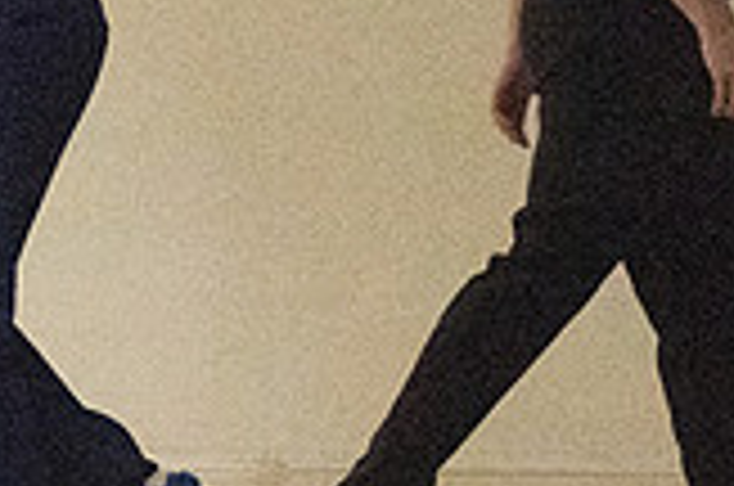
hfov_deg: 4.8
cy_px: 171
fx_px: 8709
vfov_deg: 3.2
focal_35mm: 428
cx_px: -257
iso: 10000
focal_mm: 80
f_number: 4.5
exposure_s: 1/1250
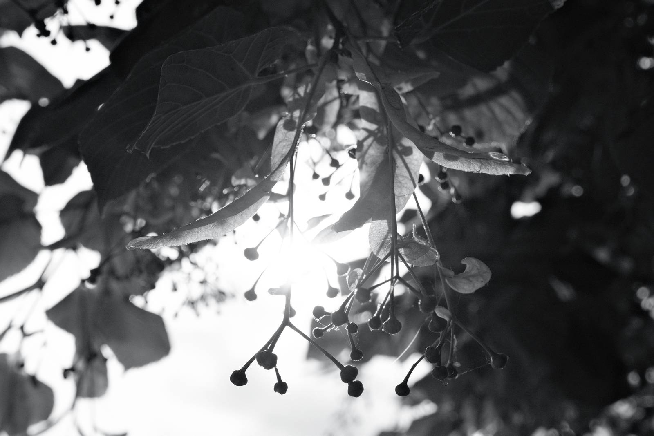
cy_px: 218
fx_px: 1017
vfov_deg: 24.2
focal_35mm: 56
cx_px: 327
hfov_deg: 35.6
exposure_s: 1/1500
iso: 640
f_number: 8
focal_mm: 37.6
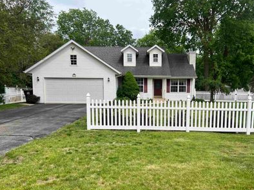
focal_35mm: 33
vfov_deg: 42.7
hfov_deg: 55.2
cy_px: 114
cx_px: 146
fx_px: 242
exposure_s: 1/2841
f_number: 1.5
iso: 50
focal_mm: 5.7
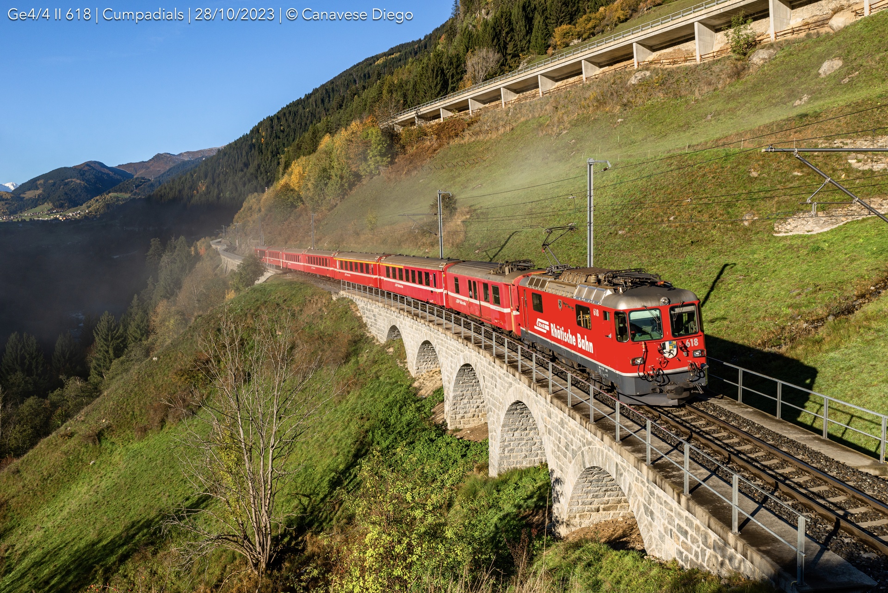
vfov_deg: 41.2
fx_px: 790
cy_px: 296
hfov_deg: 58.7
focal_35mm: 32
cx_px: 444
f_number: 7.1
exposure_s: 1/1250
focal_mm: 32
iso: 250
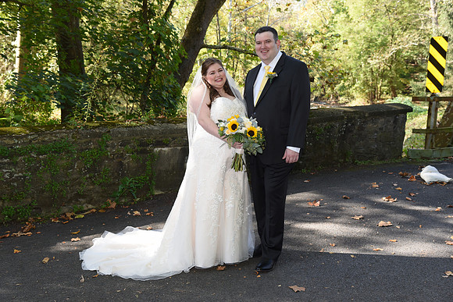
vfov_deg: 29.3
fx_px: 579
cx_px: 226
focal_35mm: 46
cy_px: 151
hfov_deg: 42.7
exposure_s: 1/200
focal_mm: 46
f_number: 5.6
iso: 640
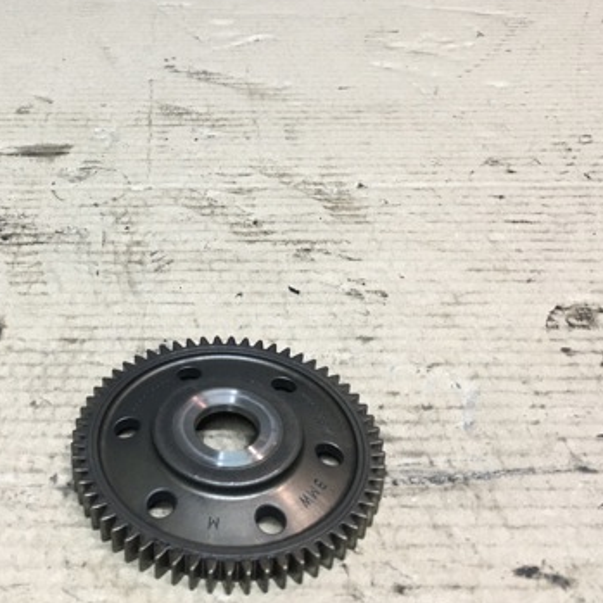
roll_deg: -1.1
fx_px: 926
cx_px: 157
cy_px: 236
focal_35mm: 47
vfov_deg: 35.9
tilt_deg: -32.4
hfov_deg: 35.3
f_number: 2.2
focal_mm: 4.15
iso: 50
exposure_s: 1/33
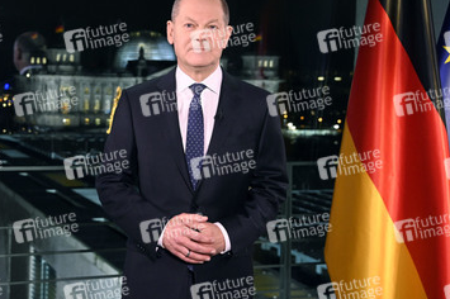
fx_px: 762
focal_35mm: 61
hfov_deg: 32.8
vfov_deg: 22.2
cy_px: 133
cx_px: 190
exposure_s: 1/160
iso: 8000
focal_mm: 48
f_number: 5
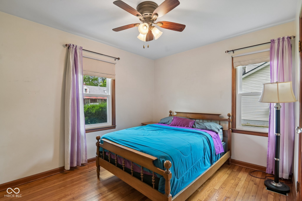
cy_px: 100
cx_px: 151
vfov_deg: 73.7
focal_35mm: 16
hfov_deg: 96.7
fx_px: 134
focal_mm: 16
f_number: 8
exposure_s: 1/15
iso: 360
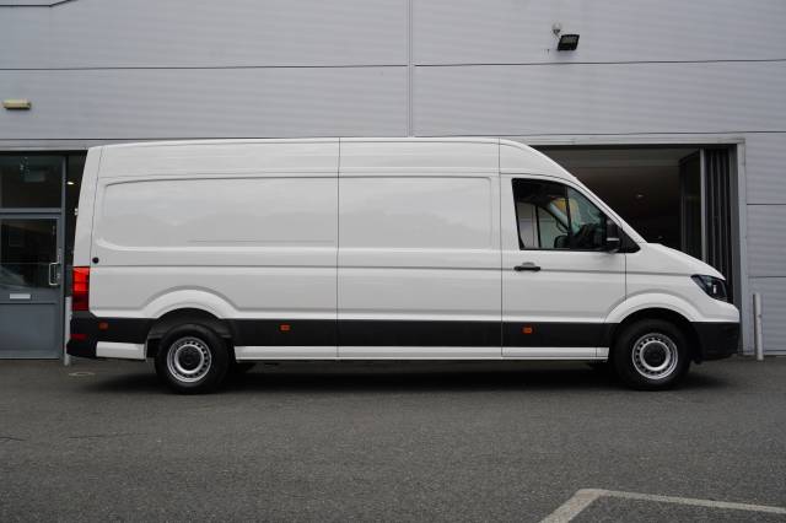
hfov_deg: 55.1
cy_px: 262
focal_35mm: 34
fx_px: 753
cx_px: 393
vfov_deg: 38.3
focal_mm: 23
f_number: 8
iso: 100
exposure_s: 1/100
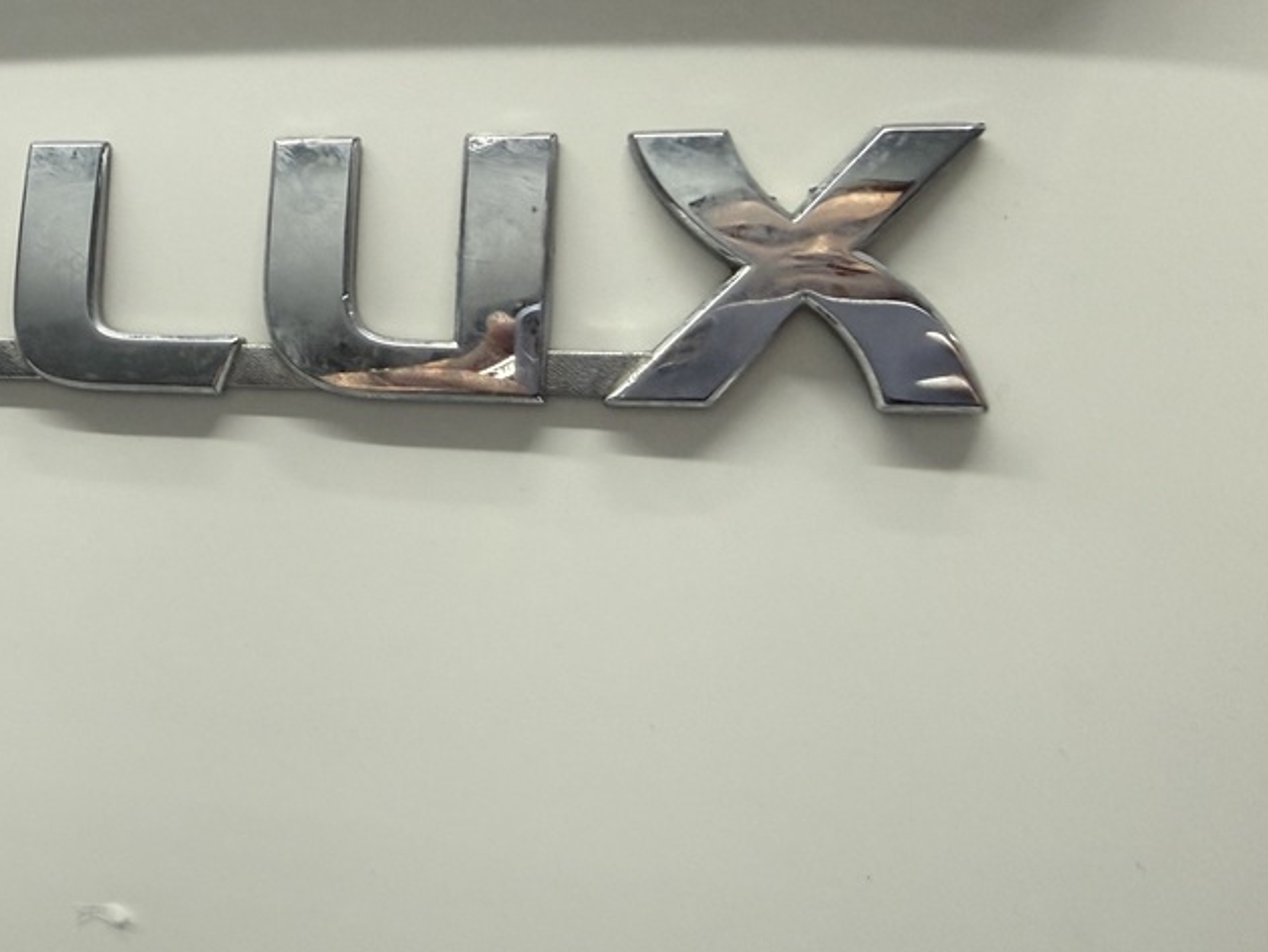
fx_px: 1429
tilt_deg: -7.1
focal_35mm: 39
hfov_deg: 45.7
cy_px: 386
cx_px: 278
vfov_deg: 36.7
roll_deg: +0.6
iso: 320
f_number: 2.2
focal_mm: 2.22
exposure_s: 1/100
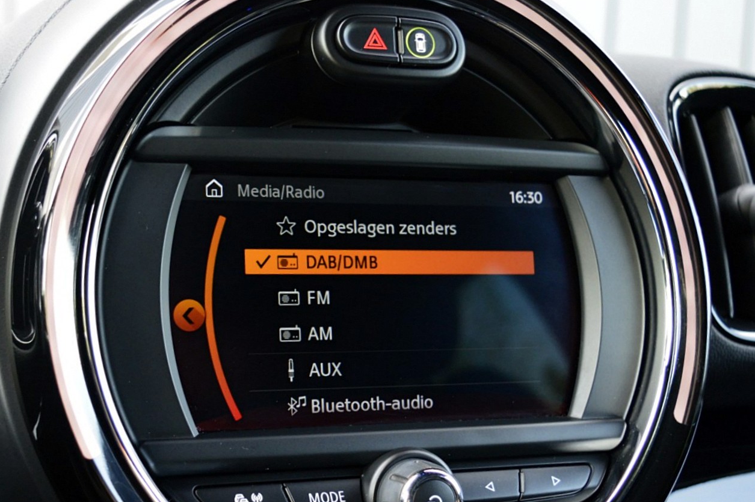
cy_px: 287
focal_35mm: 45
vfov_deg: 30.0
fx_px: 936
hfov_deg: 43.7
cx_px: 295
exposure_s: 1/60
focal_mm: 23
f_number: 4
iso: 800
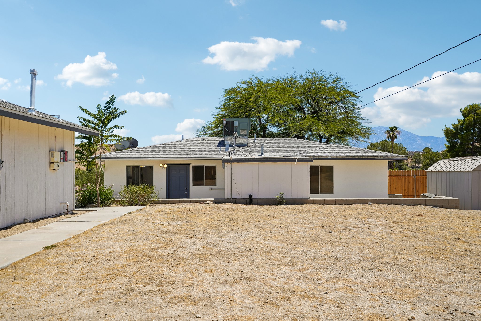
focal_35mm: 35
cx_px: 240
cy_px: 160
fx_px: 468
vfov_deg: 37.8
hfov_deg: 54.4
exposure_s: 1/400
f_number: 8
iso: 100
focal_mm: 35
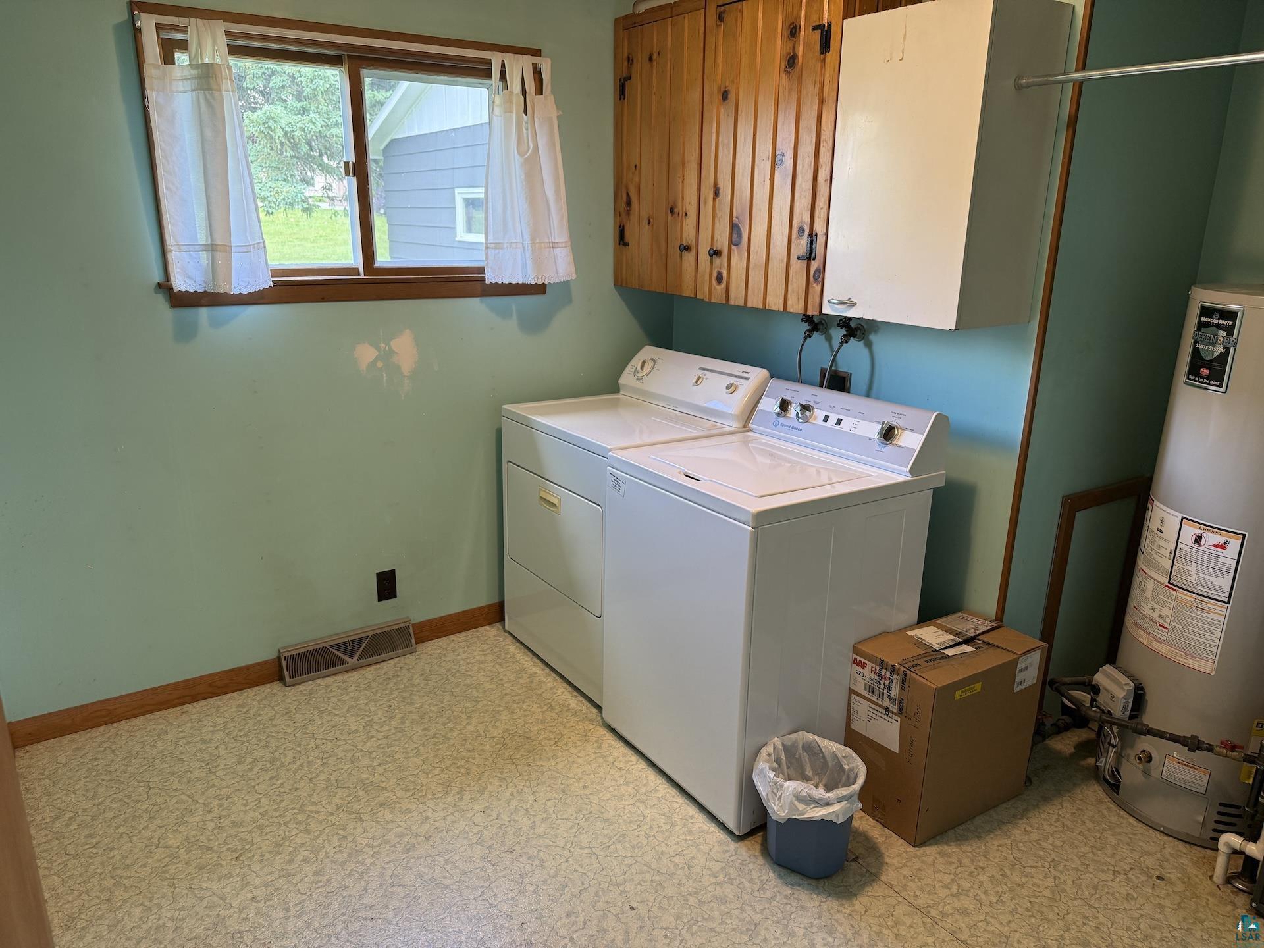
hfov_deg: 71.6
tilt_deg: -16.4
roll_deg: -0.2
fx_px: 876
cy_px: 474
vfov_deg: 56.8
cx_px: 632
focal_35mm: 24
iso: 160
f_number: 1.78
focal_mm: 6.76
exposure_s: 1/124
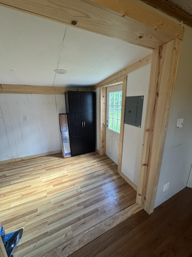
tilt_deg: -15.7
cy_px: 128
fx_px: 104
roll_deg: +1.8
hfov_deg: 85.7
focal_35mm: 14
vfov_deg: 102.1
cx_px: 96
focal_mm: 2.22
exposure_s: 1/60
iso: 200
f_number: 2.2
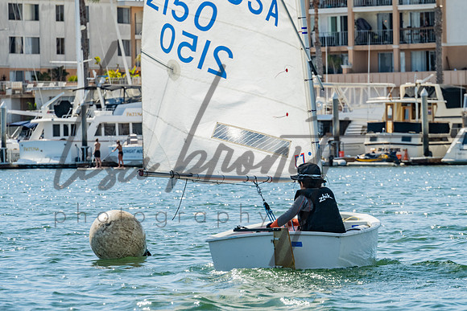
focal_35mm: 248
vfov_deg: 5.5
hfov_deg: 8.3
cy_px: 163
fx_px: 3215
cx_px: 268
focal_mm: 200
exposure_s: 1/320
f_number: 10
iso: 250
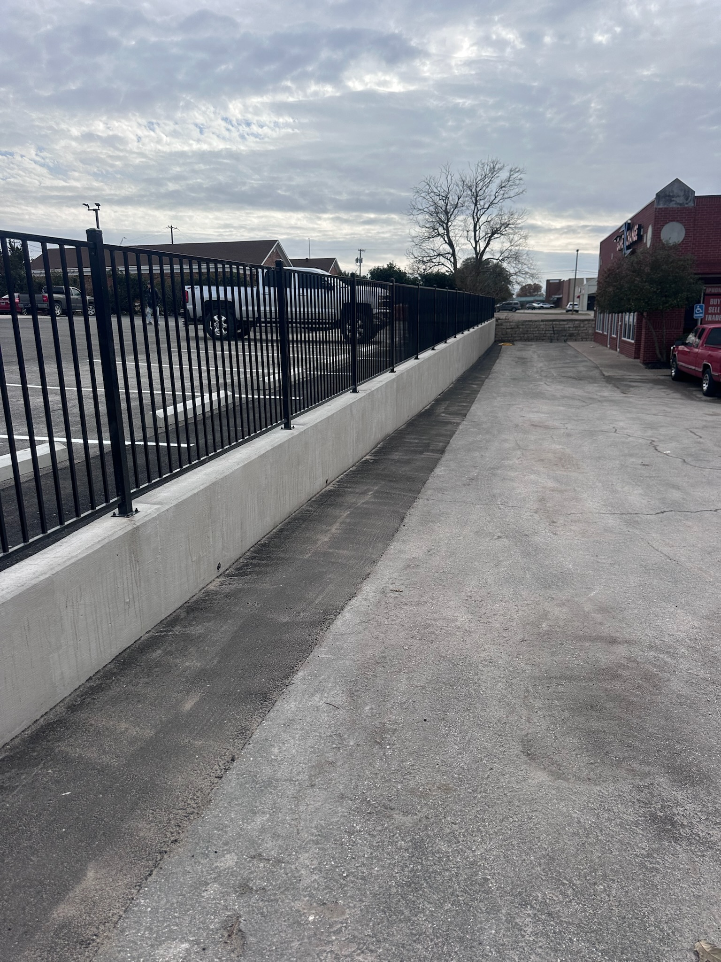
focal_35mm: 24
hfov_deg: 56.8
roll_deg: +1.8
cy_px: 481
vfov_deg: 71.6
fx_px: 667
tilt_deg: -13.8
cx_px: 360
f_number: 1.78
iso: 80
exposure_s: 1/5525
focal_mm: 6.86
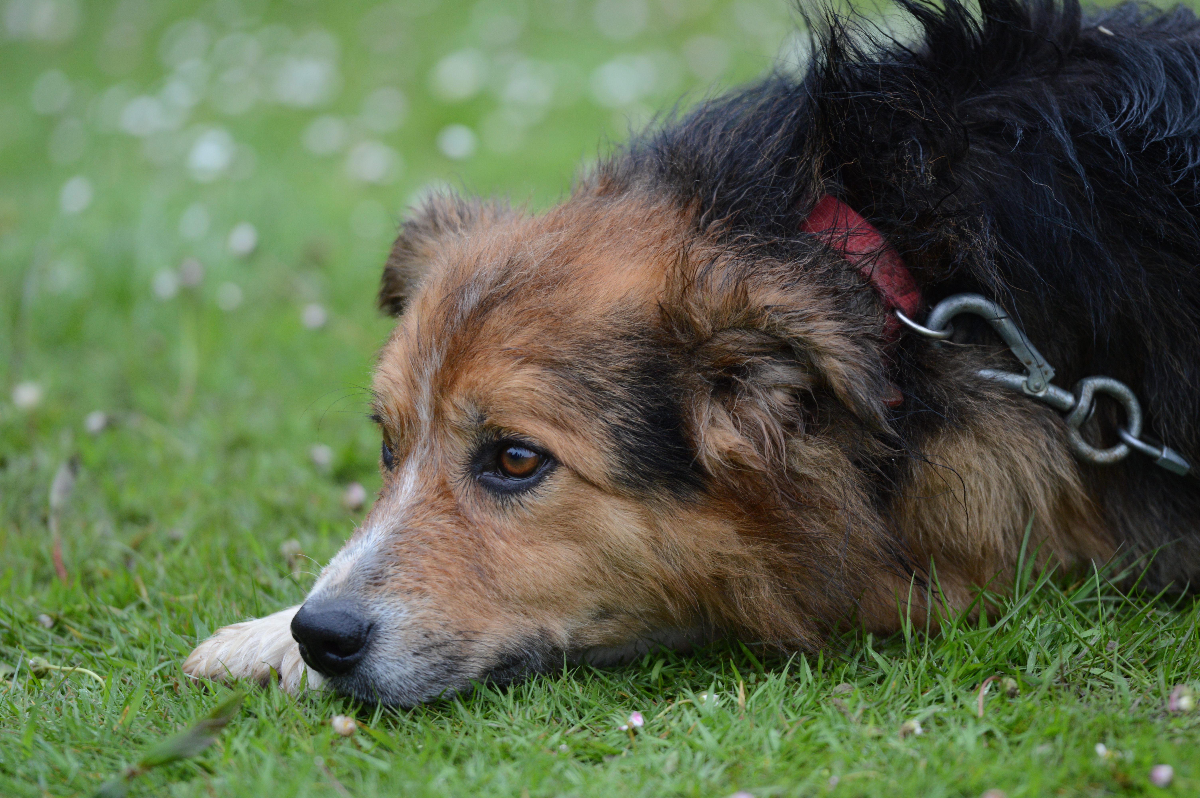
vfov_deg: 4.6
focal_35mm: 300
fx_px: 9991
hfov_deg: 6.9
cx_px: 600
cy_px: 399
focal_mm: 200
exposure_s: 1/500
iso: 400
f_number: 2.8
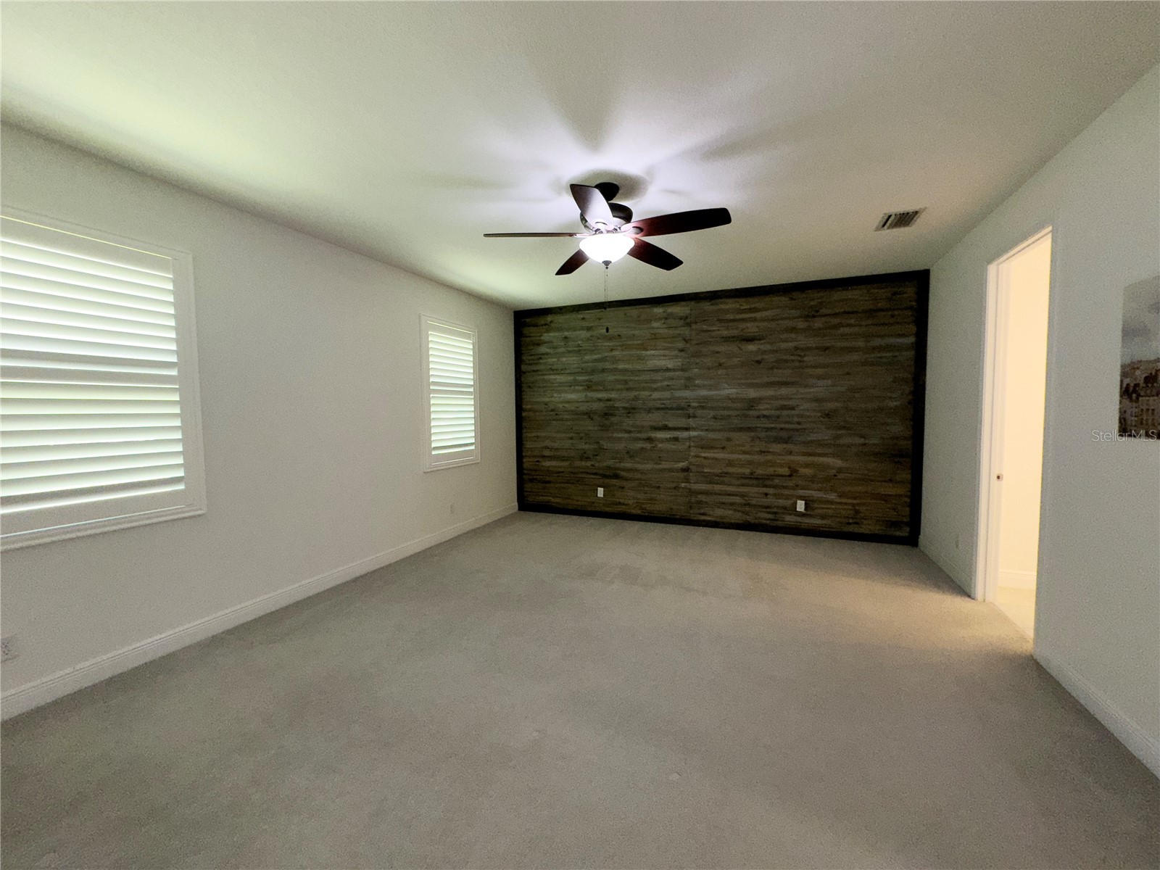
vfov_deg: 85.7
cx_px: 580
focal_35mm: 14
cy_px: 435
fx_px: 469
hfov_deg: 102.1
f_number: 2.2
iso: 80
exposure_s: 1/60
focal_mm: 2.22
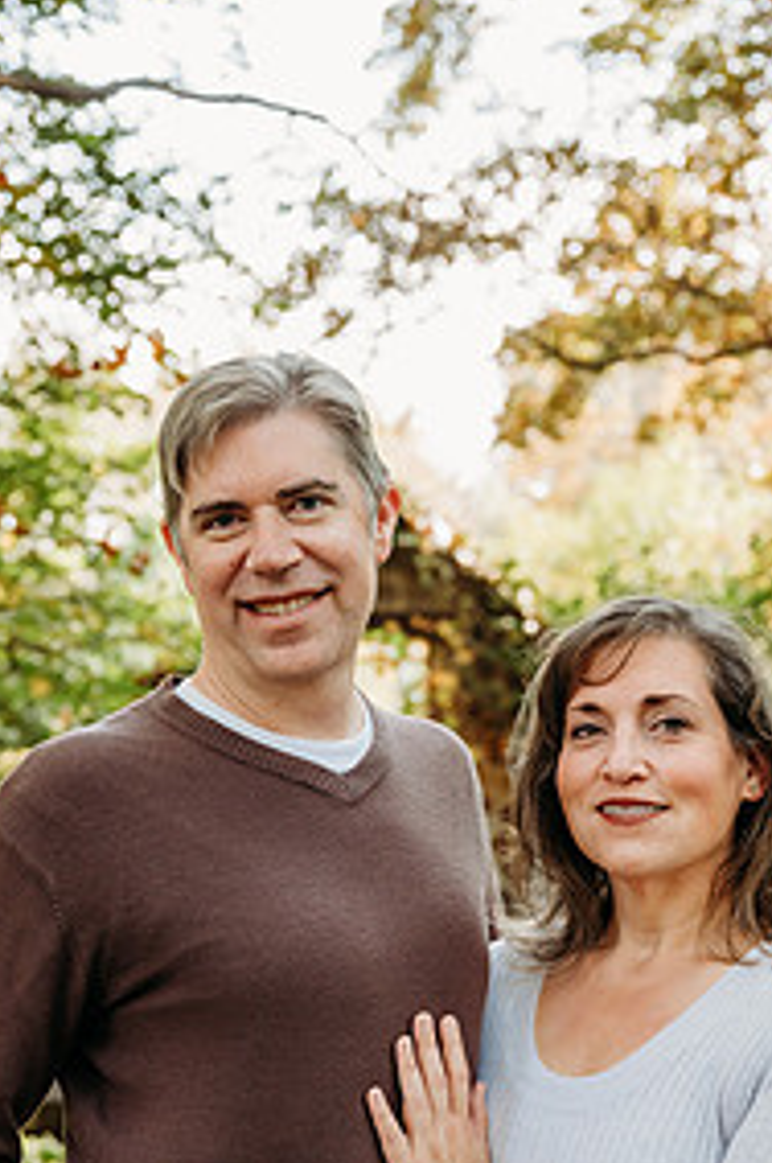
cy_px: 867
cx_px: 402
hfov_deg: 15.8
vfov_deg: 23.4
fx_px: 2773
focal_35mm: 86
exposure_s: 1/320
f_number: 4.5
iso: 500
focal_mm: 54
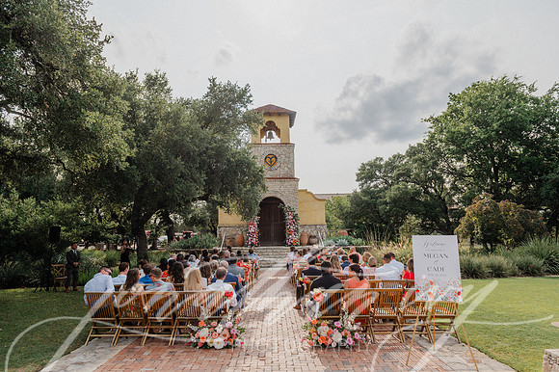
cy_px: 186
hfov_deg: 73.8
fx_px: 372
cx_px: 280
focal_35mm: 24
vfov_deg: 53.1
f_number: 5.6
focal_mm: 24
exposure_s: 1/2000
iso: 200
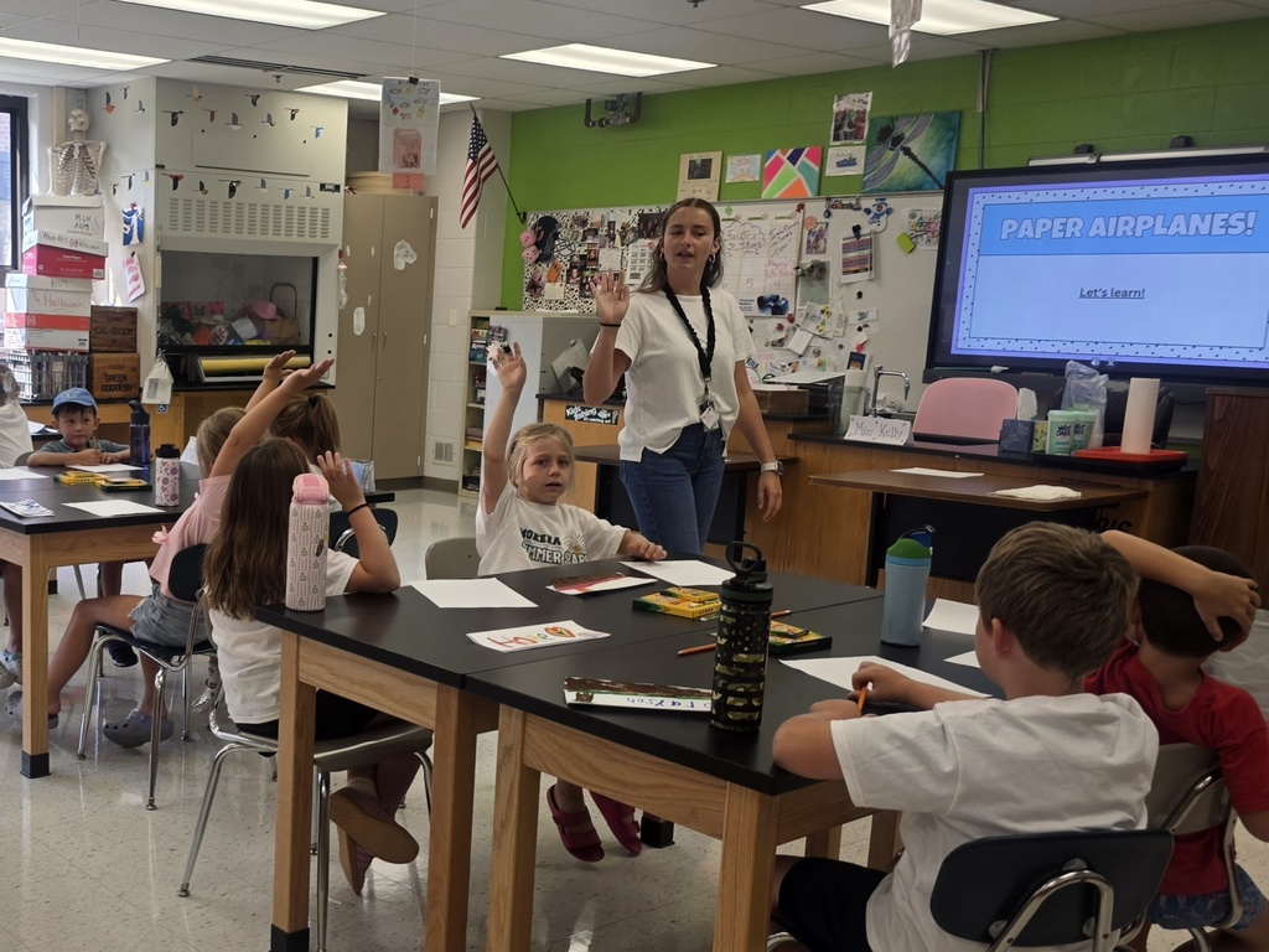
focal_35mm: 23
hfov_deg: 73.9
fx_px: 843
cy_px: 476
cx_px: 634
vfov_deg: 58.9
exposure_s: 1/120
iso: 50
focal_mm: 6.3
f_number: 1.7
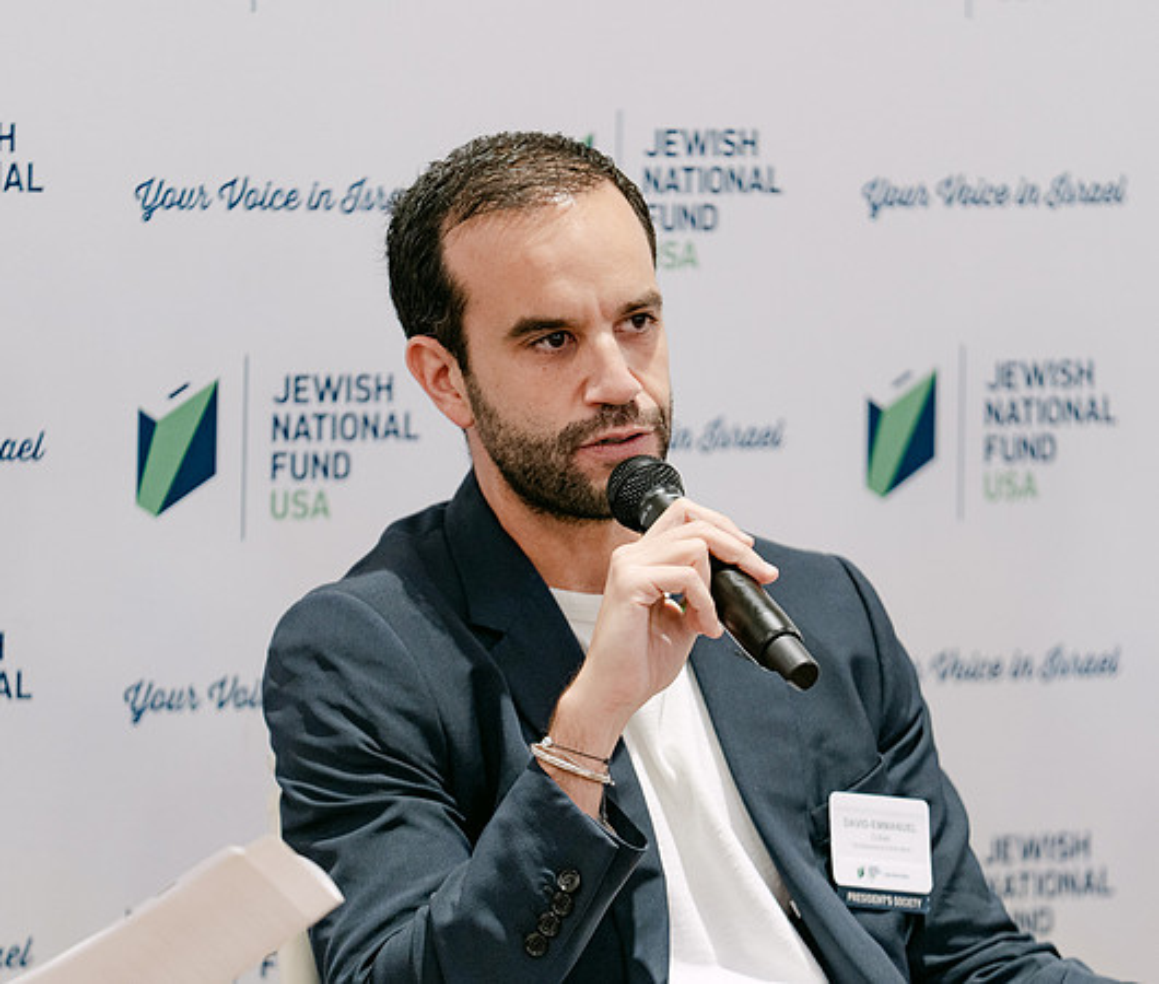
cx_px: 625
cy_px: 469
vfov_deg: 6.0
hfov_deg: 7.1
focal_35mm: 266
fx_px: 9350
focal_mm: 197
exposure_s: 1/125
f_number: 2.8
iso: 640
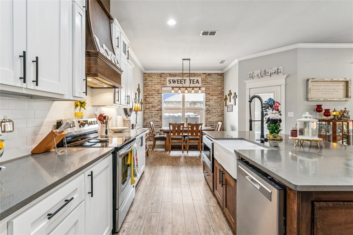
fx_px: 159
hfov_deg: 96.0
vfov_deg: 73.0
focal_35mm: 16
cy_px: 118
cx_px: 176
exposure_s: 1/10
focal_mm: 16.2
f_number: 13
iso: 400
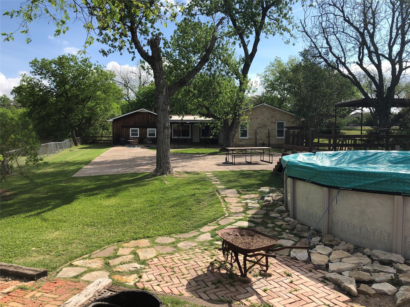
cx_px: 205
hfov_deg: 63.4
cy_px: 154
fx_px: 332
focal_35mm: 28
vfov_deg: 49.7
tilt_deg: -3.5
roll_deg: +1.4
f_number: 1.8
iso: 20
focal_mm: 3.99
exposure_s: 1/1845
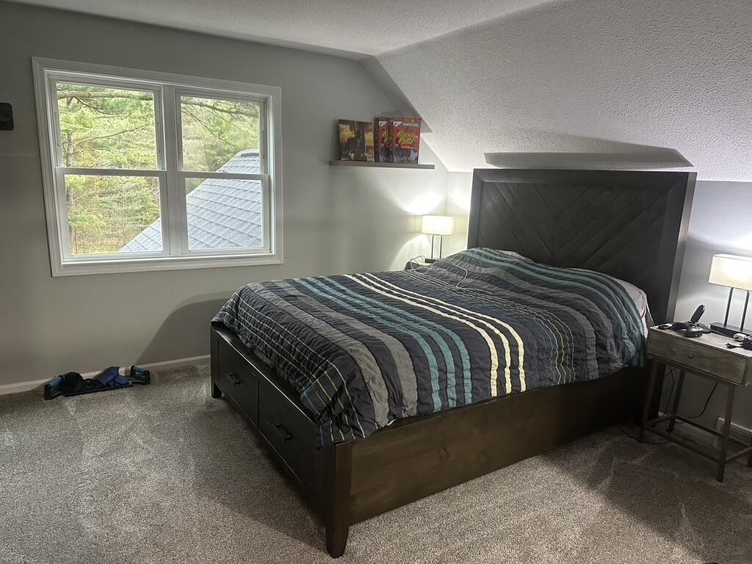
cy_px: 282
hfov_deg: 71.6
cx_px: 376
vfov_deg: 56.8
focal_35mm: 24
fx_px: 521
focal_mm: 6.86
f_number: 1.78
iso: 640
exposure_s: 1/60
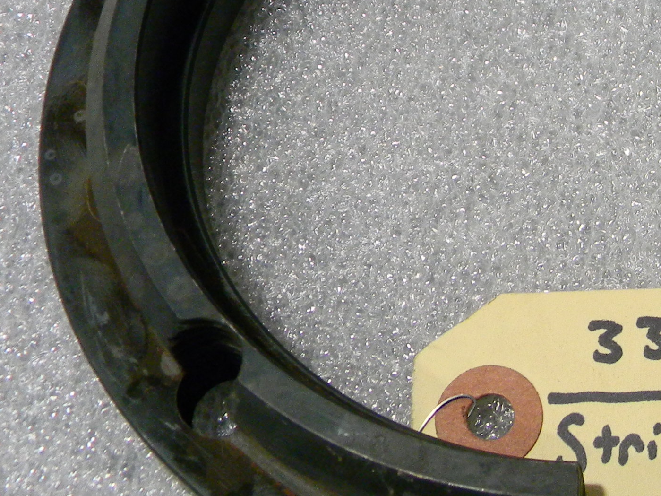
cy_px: 186
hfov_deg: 22.4
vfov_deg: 17.5
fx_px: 1604
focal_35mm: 84
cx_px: 653
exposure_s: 1/30
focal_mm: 6.4
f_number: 3.7
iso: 283
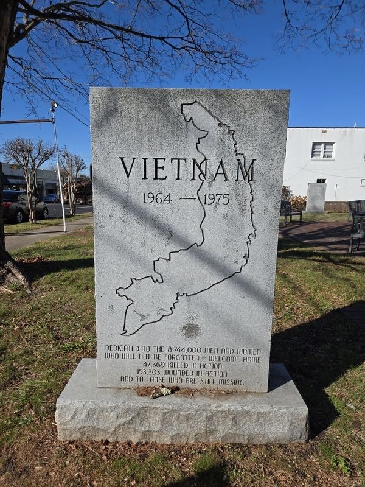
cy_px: 244
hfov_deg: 58.9
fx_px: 323
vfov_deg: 73.9
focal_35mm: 23
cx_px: 182
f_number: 1.8
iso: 25
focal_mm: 5.4
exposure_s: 1/2346
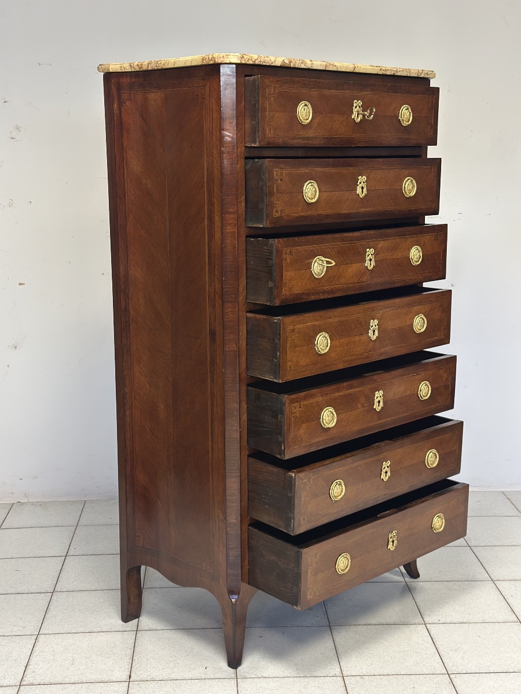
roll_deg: +0.6
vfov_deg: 39.7
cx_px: 260
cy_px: 347
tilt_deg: -12.6
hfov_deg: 30.3
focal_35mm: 48
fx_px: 963
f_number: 1.78
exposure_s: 1/50
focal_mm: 6.86
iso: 160
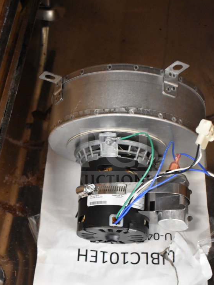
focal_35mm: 68
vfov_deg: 28.5
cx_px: 113
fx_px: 560
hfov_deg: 21.6
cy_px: 159
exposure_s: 1/80
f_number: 4.8
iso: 6400
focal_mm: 38
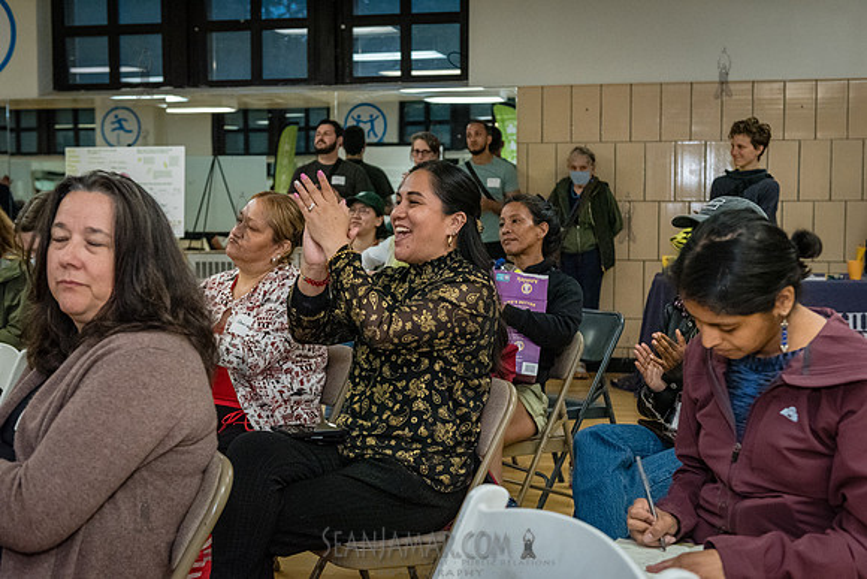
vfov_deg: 27.9
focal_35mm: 48
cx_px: 434
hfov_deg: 40.9
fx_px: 1164
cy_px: 290
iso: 5000
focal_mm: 48
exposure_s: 1/320
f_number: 4
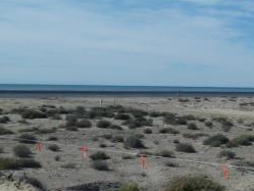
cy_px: 89
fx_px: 697
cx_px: 325
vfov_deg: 15.6
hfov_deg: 19.2
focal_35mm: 95
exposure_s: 1/800
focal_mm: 6.1
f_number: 5.6
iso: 80
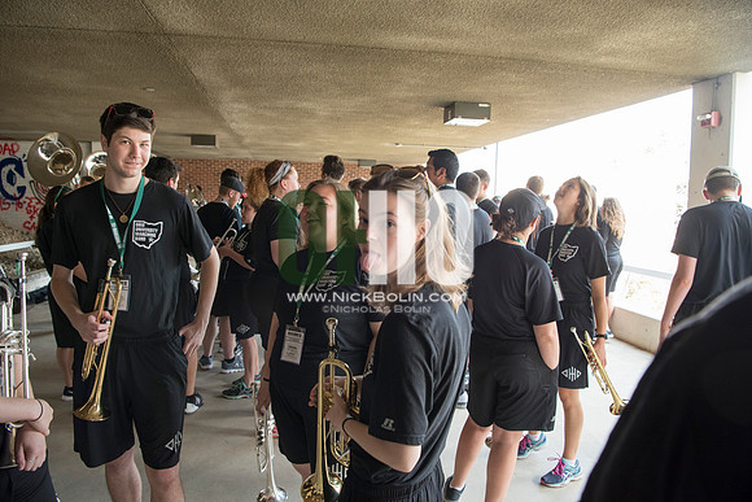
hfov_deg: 73.7
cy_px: 251
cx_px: 376
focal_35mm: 24
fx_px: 501
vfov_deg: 53.2
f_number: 5
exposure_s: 1/60
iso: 640
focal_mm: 24
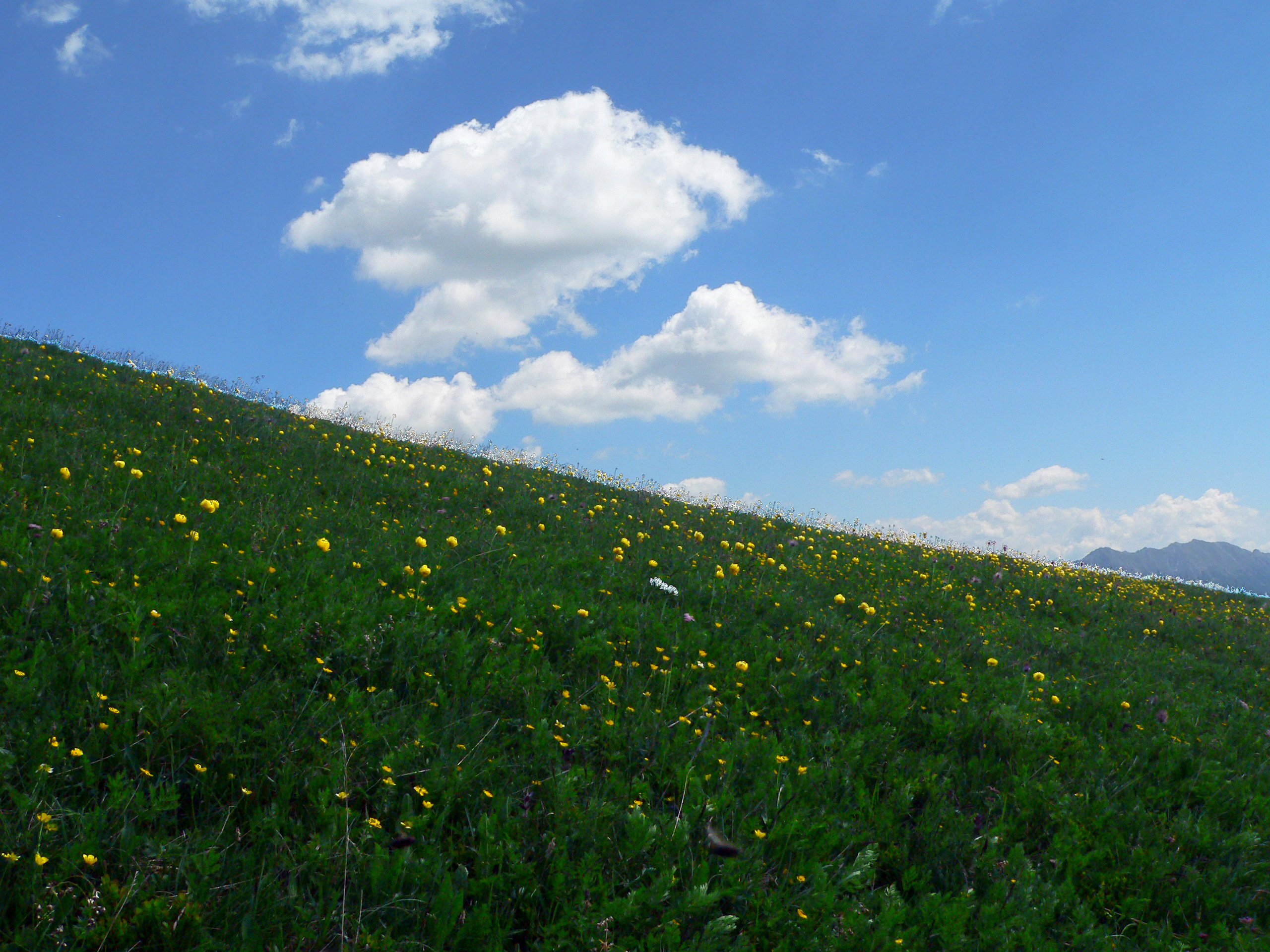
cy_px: 476
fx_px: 1321
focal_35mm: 36
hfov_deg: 51.4
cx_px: 635
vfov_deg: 39.7
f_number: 5.6
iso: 100
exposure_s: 1/640
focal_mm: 6
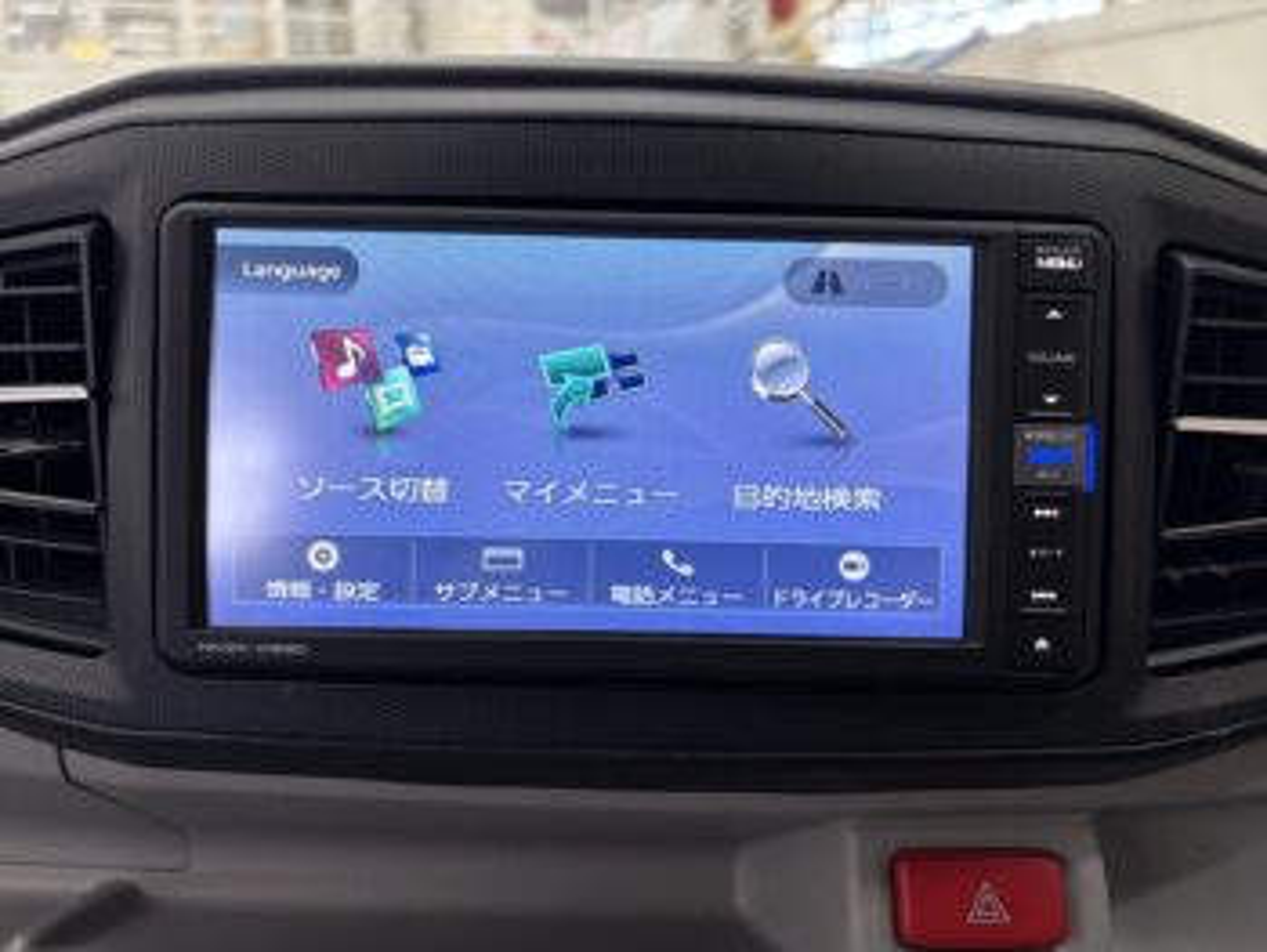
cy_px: 476
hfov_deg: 67.3
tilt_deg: -15.3
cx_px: 634
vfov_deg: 53.1
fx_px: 952
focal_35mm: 26
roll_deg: +0.5
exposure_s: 1/50
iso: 125
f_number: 1.6
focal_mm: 5.96
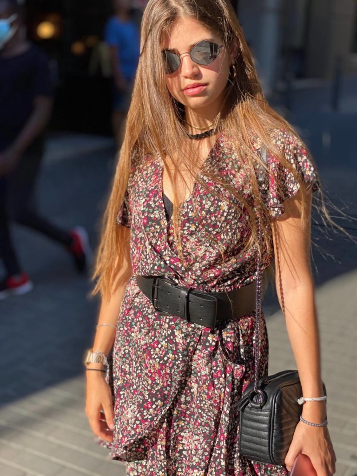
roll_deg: -2.9
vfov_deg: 36.8
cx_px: 178
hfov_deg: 28.0
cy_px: 238
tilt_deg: -14.8
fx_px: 715
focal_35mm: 52
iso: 20
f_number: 2
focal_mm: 6
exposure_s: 1/607
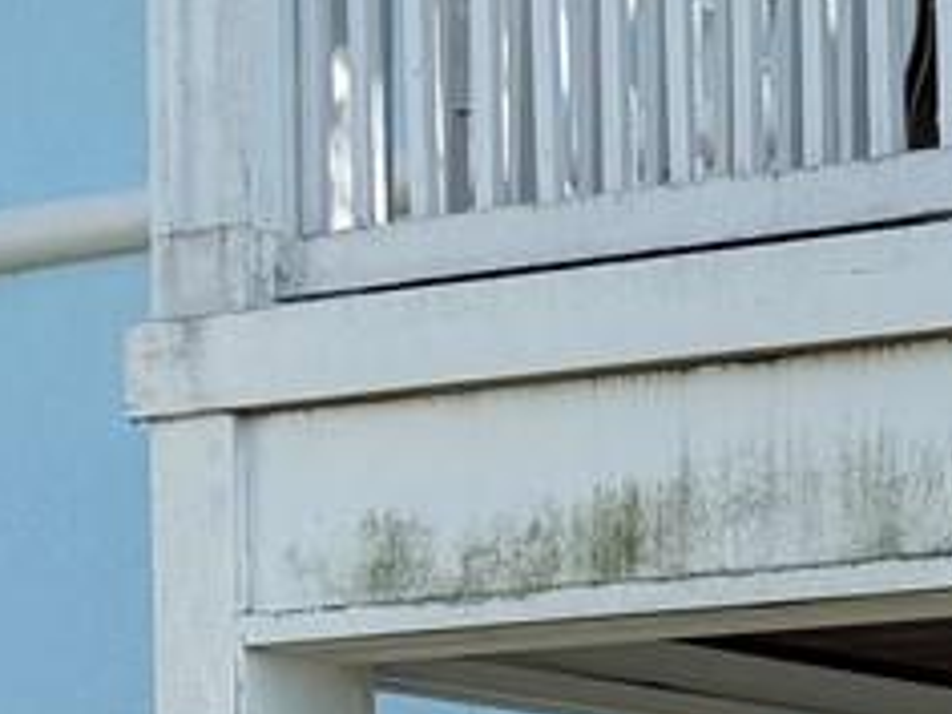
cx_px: 3013
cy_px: 1505
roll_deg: -0.3
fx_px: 4483
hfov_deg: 9.2
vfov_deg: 8.6
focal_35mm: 163
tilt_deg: +1.1
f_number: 1.78
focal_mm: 6.76
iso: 80
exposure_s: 1/3145
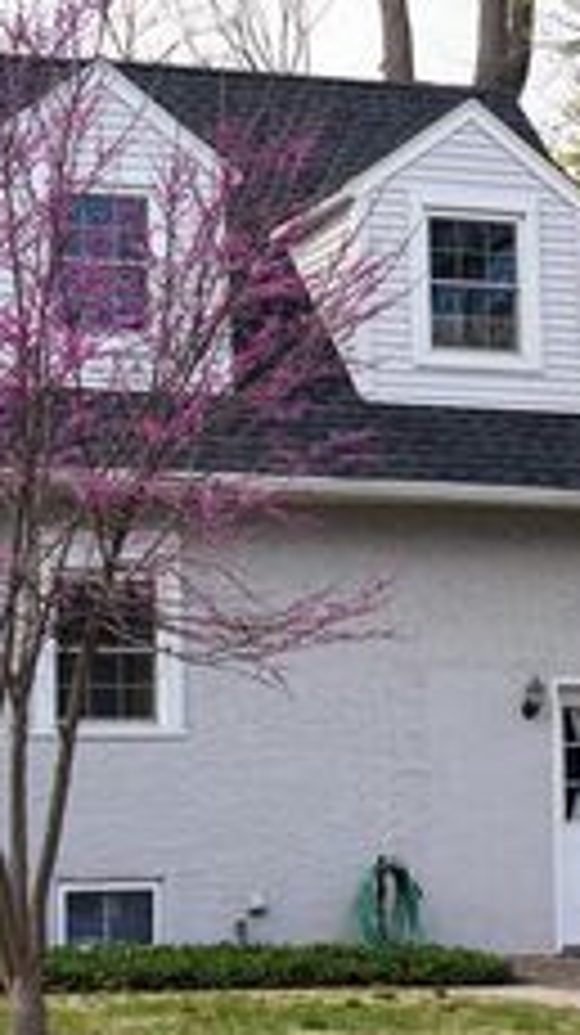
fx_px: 2494
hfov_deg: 13.1
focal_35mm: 91
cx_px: 45
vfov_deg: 23.4
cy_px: 646
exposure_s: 1/160
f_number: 3.8
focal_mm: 27
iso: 64
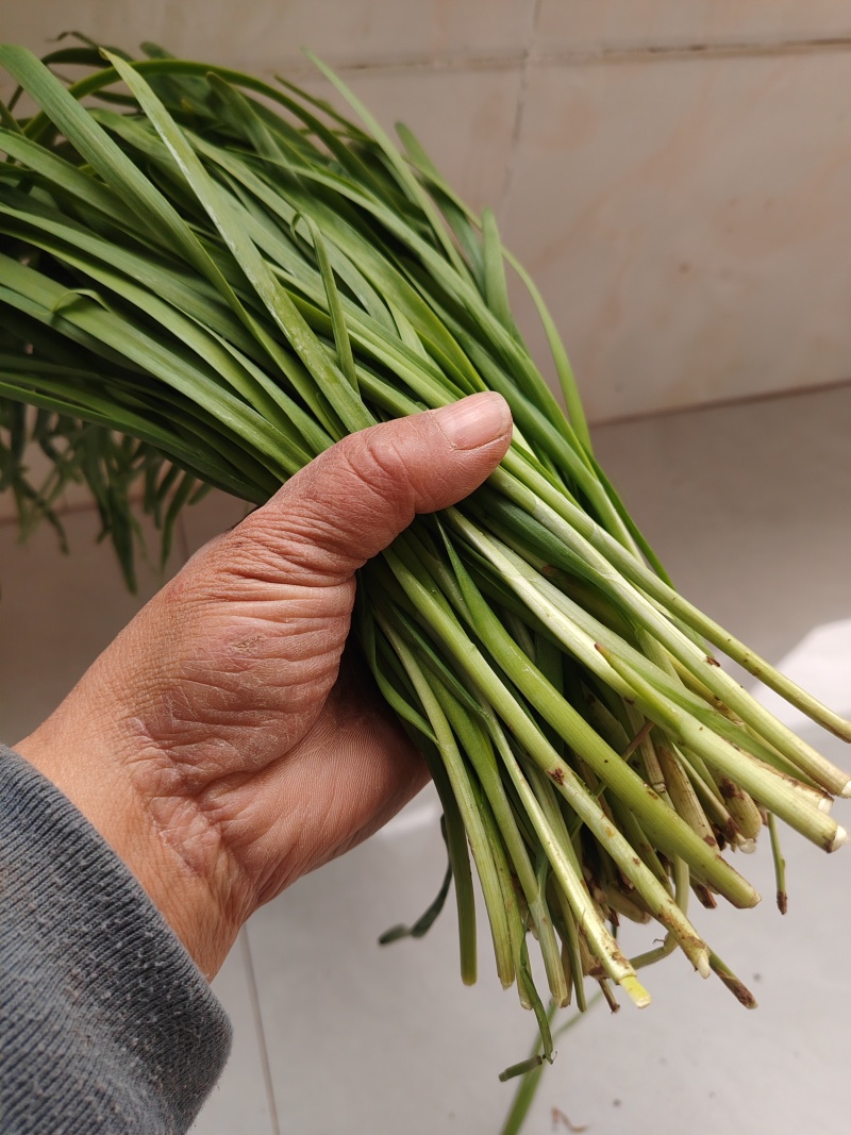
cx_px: 426
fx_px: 754
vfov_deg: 73.9
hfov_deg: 58.9
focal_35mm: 23
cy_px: 568
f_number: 1.8
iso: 500
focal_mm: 5.25
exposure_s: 1/100
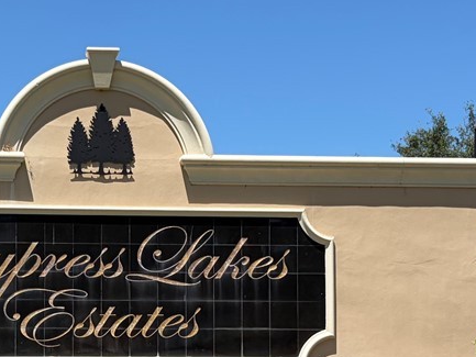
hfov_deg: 20.2
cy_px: 283
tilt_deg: +3.8
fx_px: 1320
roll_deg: +0.5
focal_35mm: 96
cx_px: 98
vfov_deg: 15.3
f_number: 1.6
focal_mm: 5.96
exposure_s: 1/4608
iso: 64
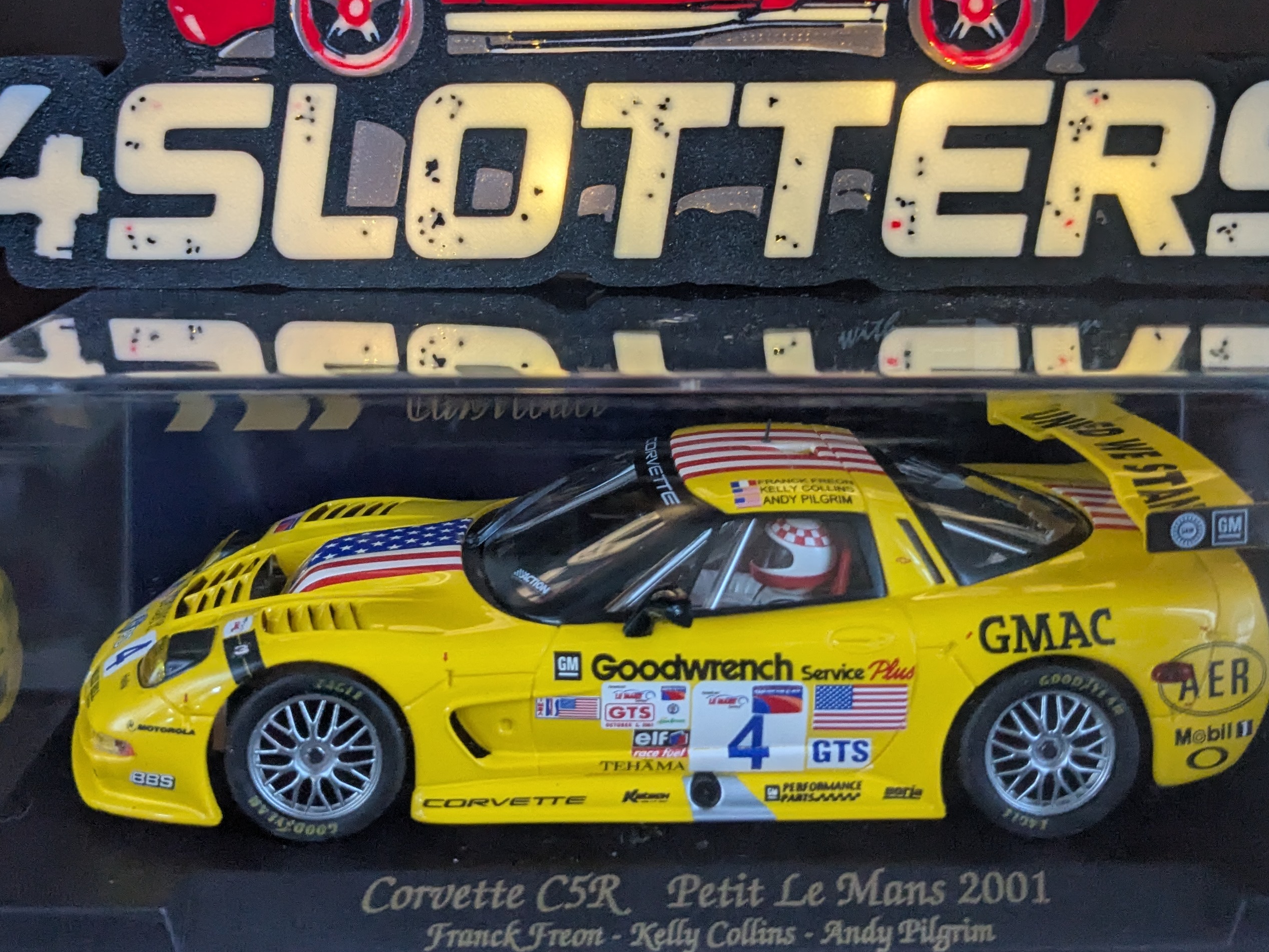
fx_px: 1576
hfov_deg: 43.8
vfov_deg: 33.1
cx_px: 601
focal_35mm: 43
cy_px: 273
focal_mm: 4.38
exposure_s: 1/99.9
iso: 230
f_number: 1.73
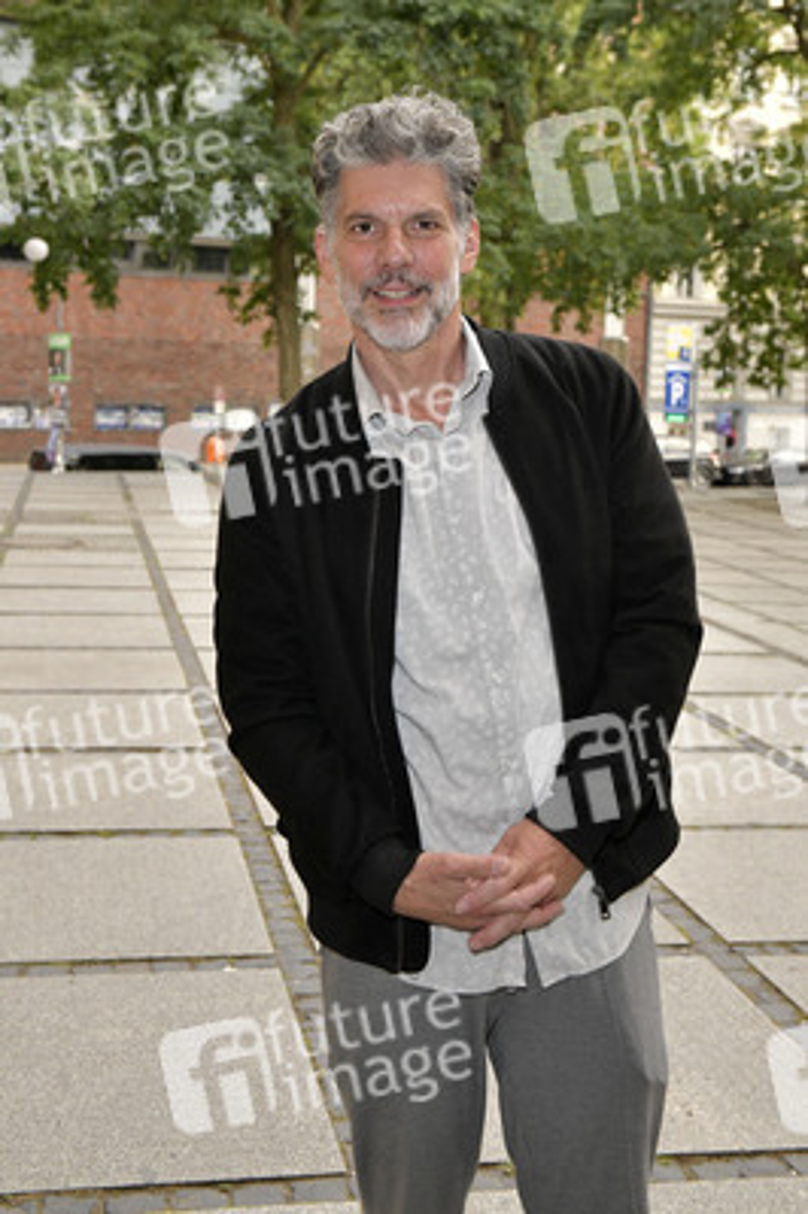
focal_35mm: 40
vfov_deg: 48.5
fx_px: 1349
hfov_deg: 33.3
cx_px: 404
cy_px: 607
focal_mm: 40
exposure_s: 1/200
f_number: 6.3
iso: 1600
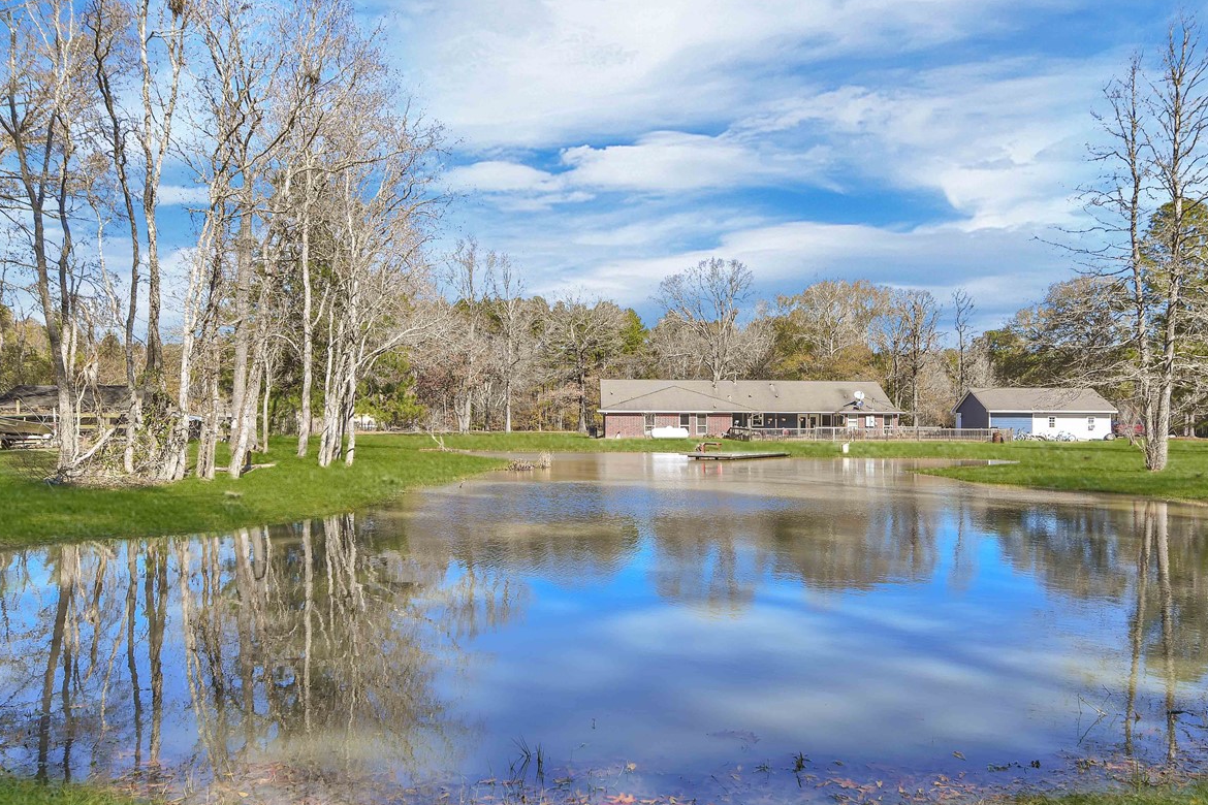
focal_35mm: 26
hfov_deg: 69.2
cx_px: 666
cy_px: 449
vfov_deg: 49.5
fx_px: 872
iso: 100
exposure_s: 1/200
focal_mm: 14
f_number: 8
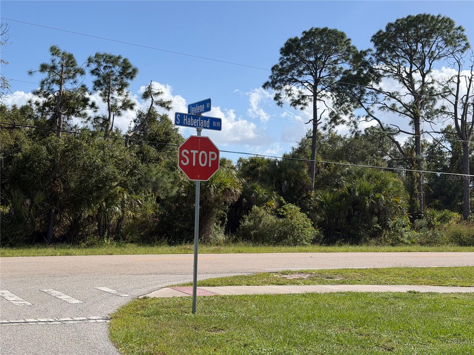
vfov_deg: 30.3
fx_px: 657
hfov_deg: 39.7
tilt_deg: +2.4
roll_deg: -0.8
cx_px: 237
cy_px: 178
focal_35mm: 48
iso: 64
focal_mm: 6.76
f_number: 1.78
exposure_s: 1/5208
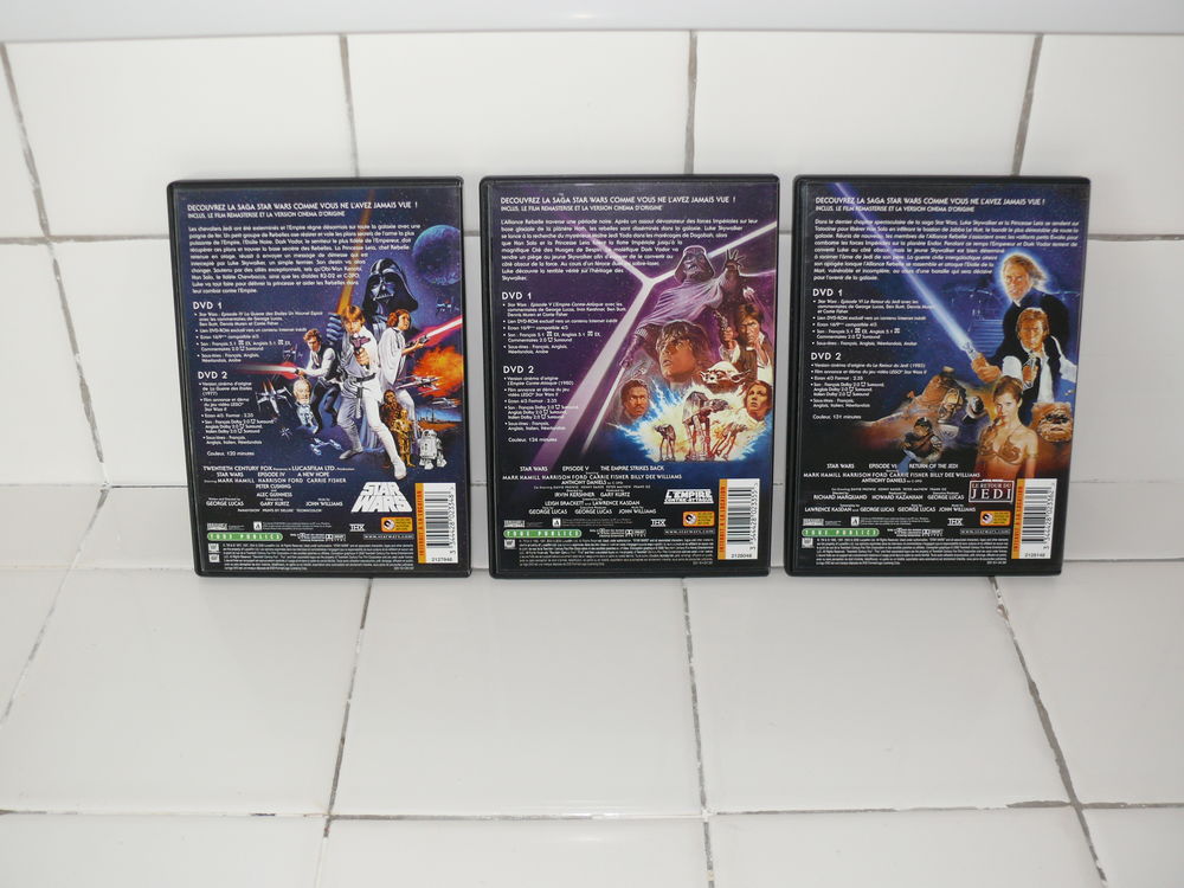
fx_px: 1368
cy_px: 444
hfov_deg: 46.8
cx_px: 592
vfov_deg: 36.0
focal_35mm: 40
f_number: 2.8
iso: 100
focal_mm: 8.3
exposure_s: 1/30
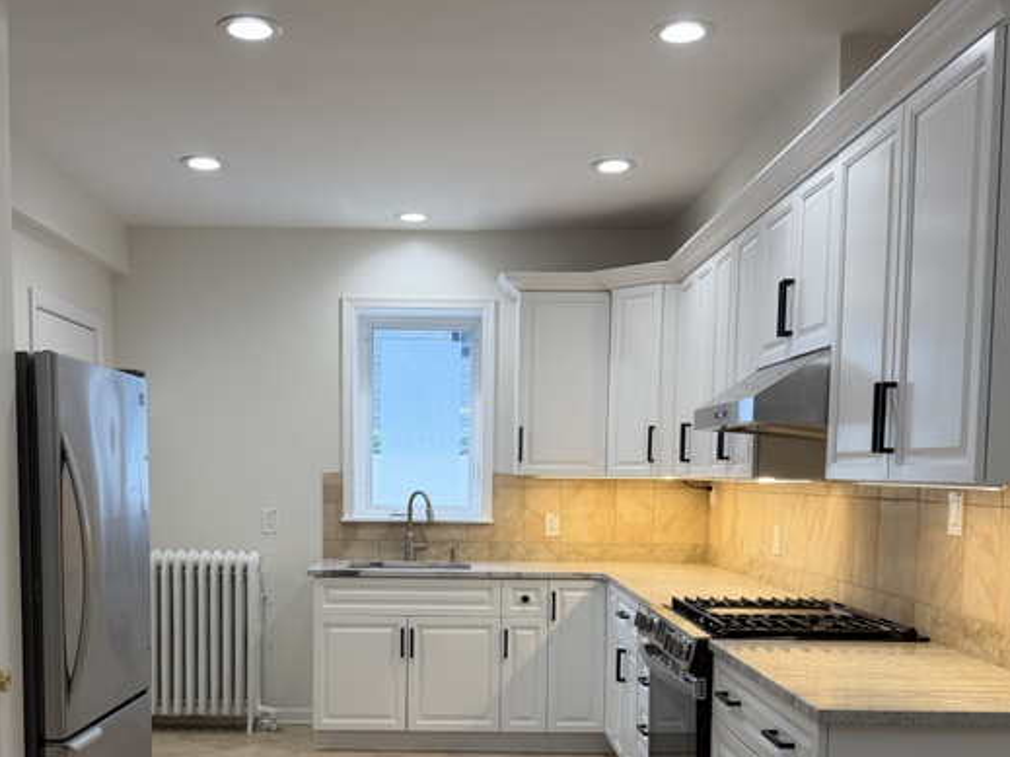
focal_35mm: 37
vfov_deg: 37.7
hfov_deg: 50.1
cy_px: 564
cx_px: 463
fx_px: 1079
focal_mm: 6.76
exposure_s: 1/120
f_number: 1.78
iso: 100
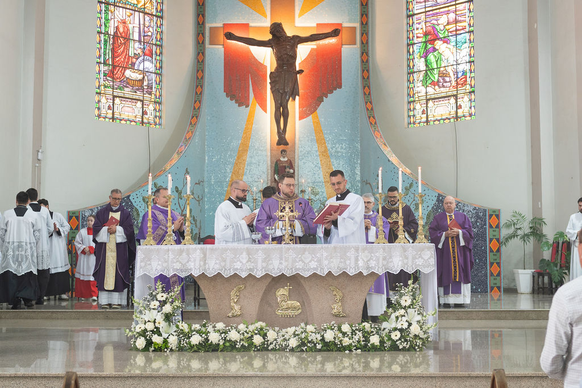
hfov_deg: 37.8
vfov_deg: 25.7
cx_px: 291
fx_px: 849
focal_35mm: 53
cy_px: 194
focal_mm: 35
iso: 640
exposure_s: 1/160
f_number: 2.8
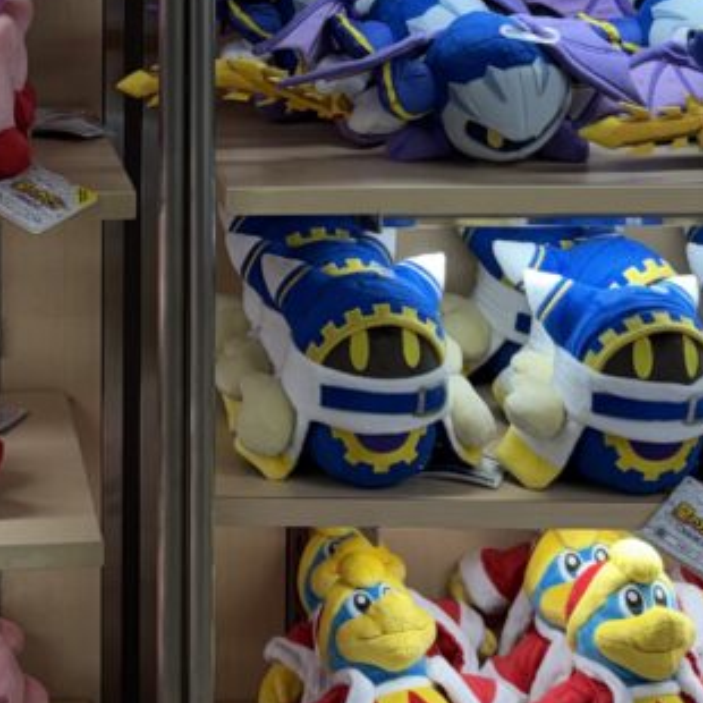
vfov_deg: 17.7
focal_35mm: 95
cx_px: 100
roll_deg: +0.8
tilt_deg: -5.0
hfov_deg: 18.1
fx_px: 2183
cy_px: -70
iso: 32
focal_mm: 5.96
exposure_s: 1/132
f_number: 1.6
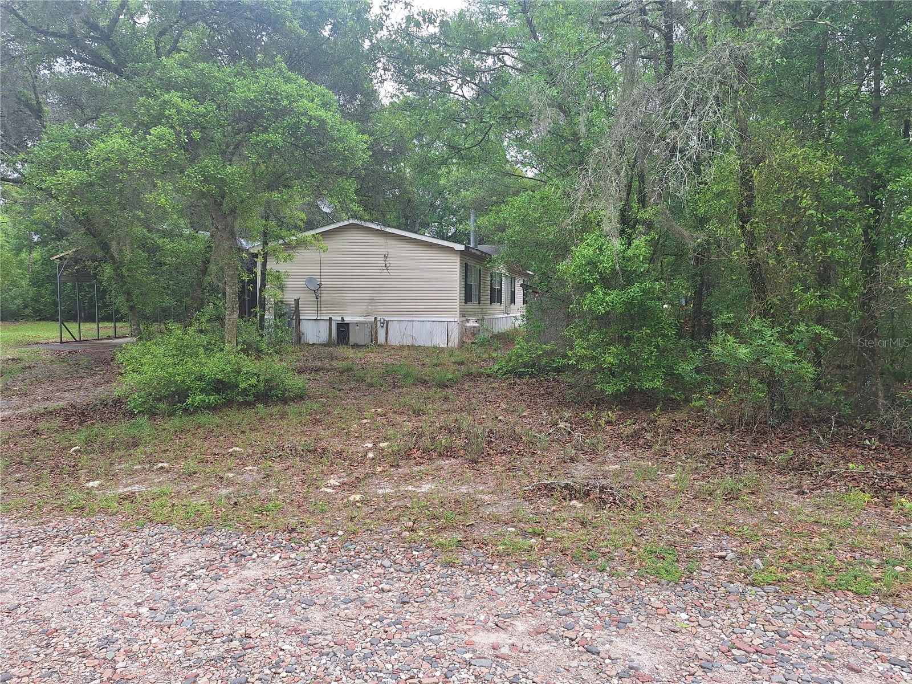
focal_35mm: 23
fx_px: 606
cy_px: 342
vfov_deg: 58.9
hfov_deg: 73.9
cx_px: 456
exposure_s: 1/938
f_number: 1.8
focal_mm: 5.54
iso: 40
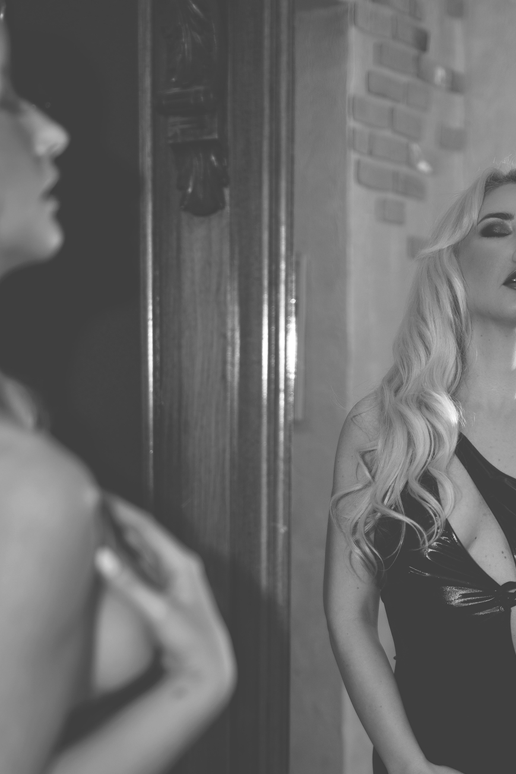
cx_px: 306
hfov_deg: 24.6
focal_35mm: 55
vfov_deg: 35.6
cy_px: 562
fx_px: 1182
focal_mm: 35
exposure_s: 1/60
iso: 125
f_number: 1.4
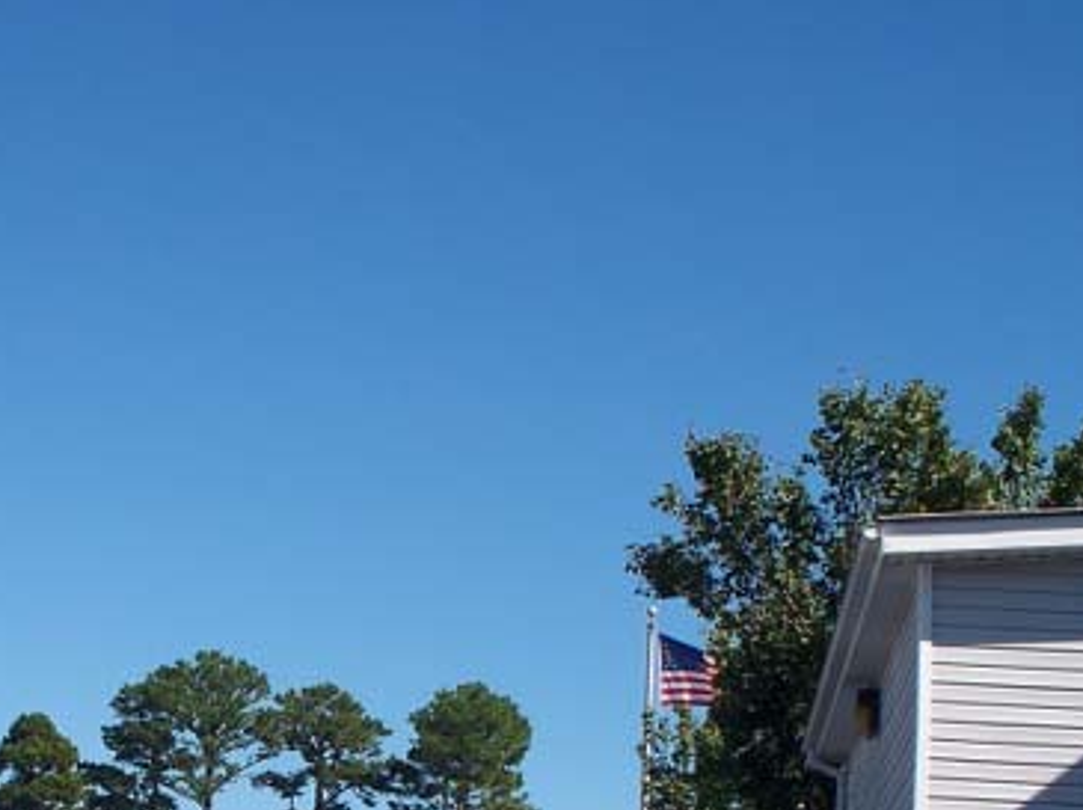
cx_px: 172
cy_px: 771
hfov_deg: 24.2
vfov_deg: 18.2
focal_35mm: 79
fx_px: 2469
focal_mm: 7.54
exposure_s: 1/400
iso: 64
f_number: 5
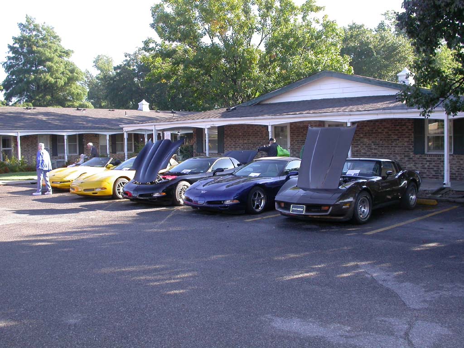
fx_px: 509
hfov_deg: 49.0
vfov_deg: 37.7
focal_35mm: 38
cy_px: 174
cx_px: 232
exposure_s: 1/132
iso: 100
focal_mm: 7.85
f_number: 4.2
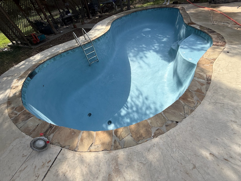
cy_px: 90
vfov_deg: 85.7
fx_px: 97
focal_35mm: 14
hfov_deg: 102.1
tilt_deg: -48.0
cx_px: 120
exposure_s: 1/1017
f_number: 2.2
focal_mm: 2.22
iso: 50
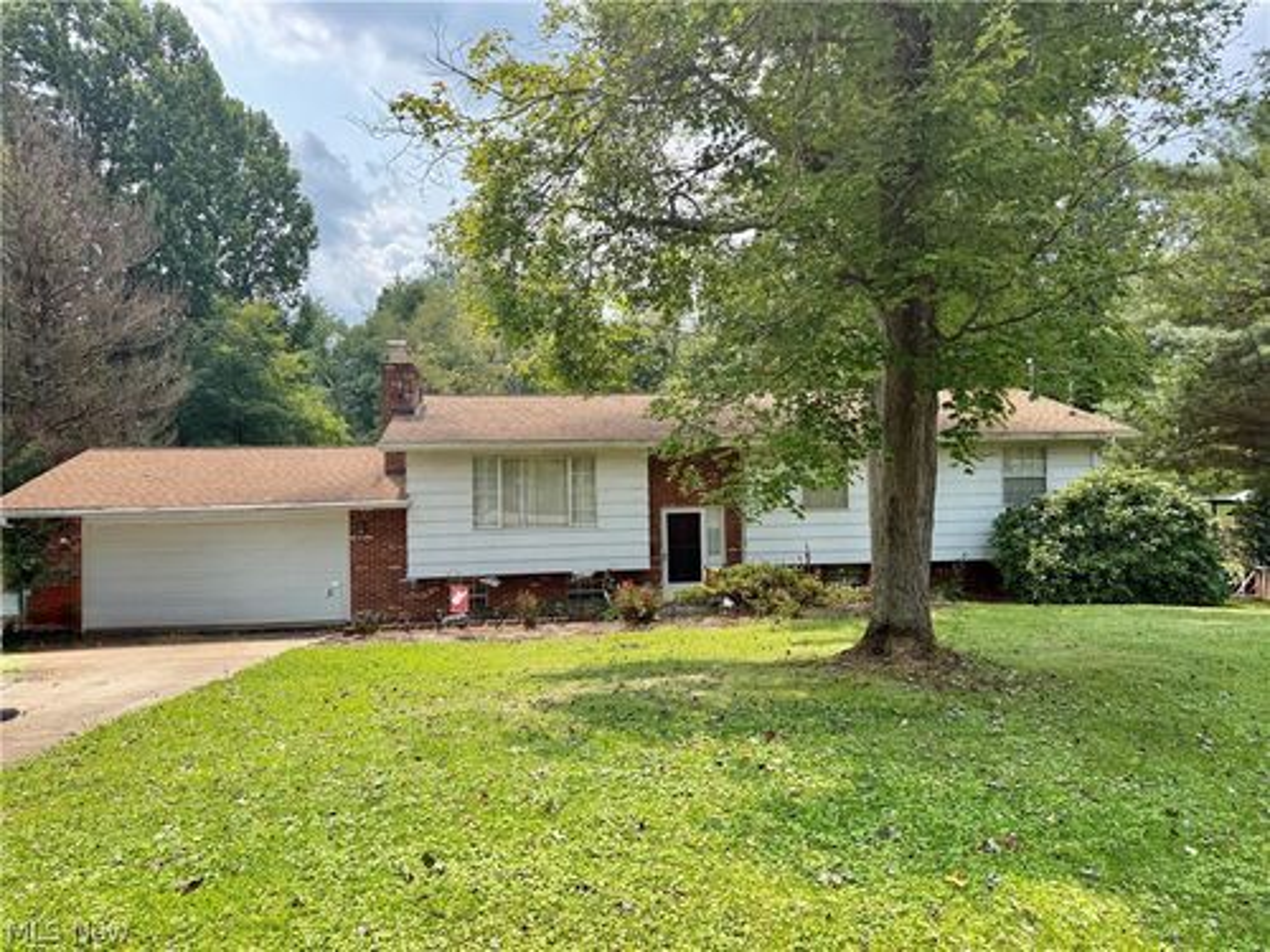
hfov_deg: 71.6
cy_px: 476
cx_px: 635
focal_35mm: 24
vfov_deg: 56.8
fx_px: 881
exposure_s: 1/1464
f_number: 1.78
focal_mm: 6.76
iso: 100
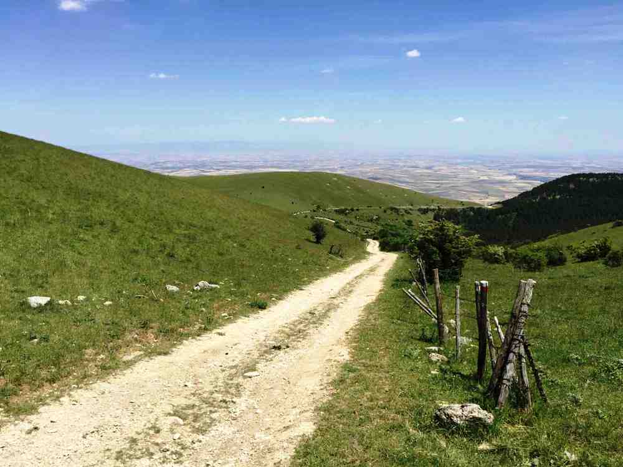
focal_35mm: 29
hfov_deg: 61.7
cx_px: 312
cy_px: 234
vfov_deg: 48.2
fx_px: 522
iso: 32
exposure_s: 1/2326
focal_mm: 4.15
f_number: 2.2
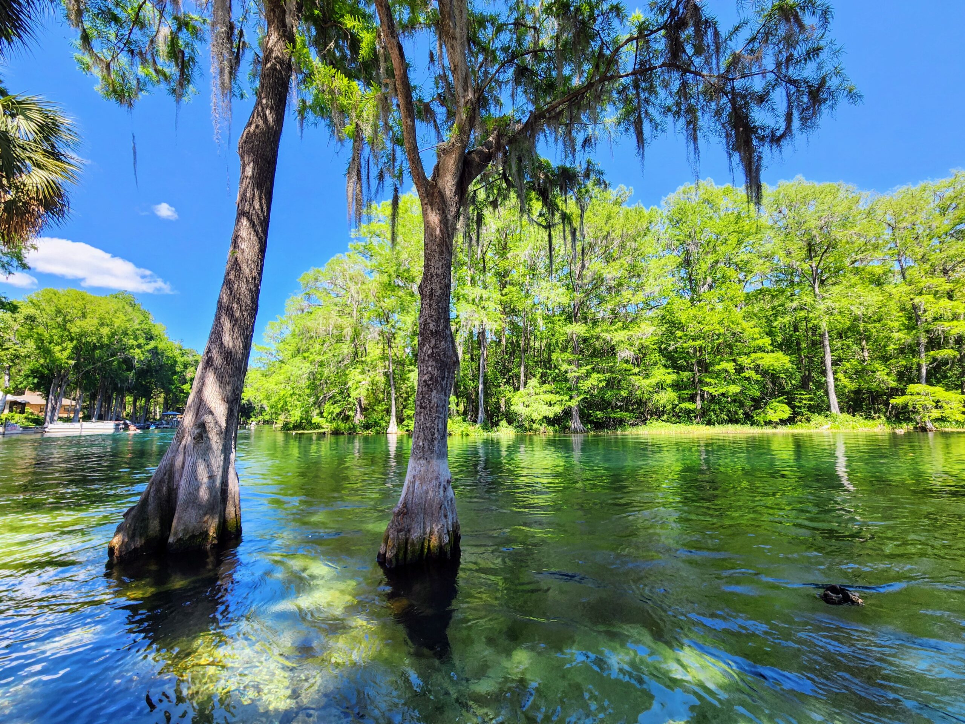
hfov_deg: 106.2
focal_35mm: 13
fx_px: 362
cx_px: 482
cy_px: 362
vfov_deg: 89.9
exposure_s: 1/521
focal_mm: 2.2
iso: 50
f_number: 2.2
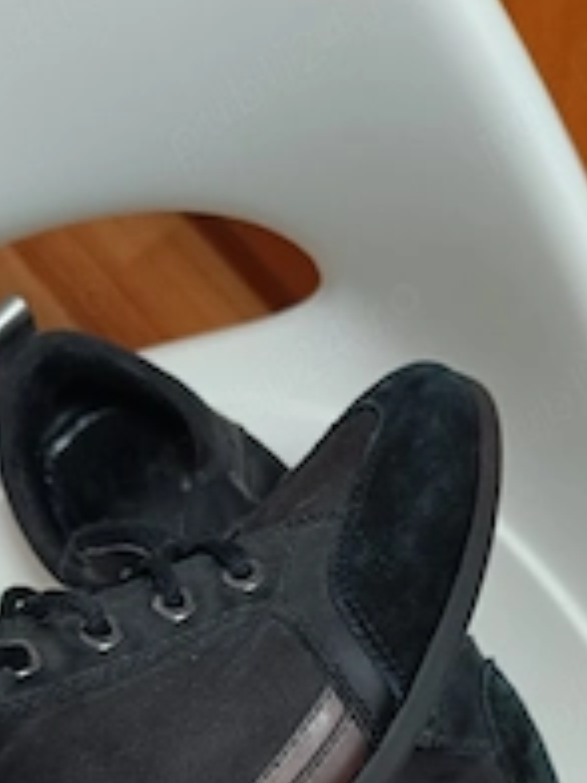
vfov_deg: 36.0
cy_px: 735
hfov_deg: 29.5
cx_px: 371
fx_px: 1108
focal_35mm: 49
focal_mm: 5.59
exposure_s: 1/50.3
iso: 570
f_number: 1.88
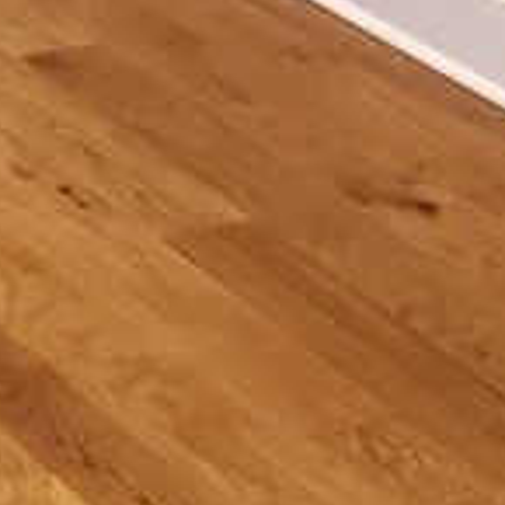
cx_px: -418
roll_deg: +1.1
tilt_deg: -3.2
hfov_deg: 9.2
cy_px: -1069
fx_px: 2987
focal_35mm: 181
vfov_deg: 8.1
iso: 40
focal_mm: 4.15
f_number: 2.2
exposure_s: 1/30
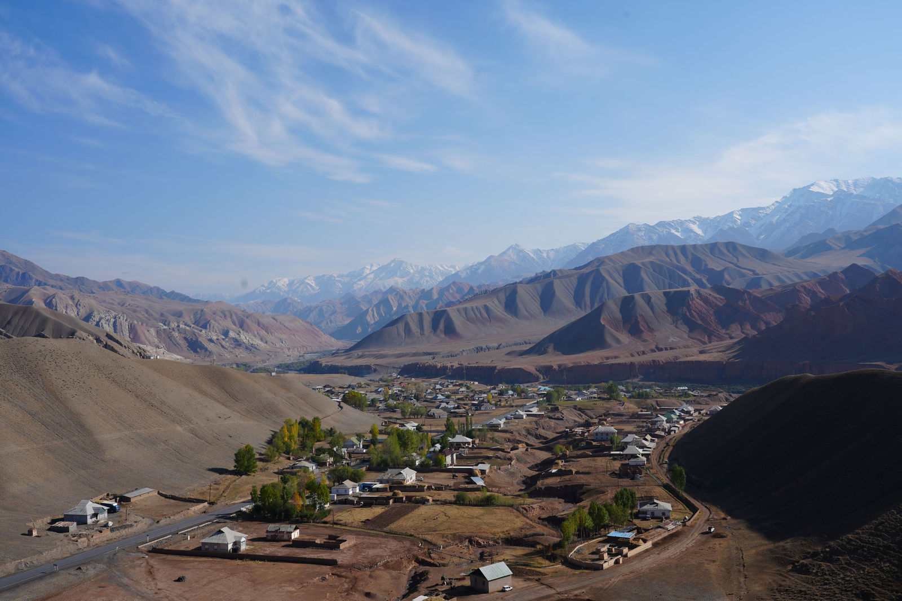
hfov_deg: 54.4
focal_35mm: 35
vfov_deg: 37.8
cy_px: 300
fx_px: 877
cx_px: 451
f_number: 10
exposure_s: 1/250
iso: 100
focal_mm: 35
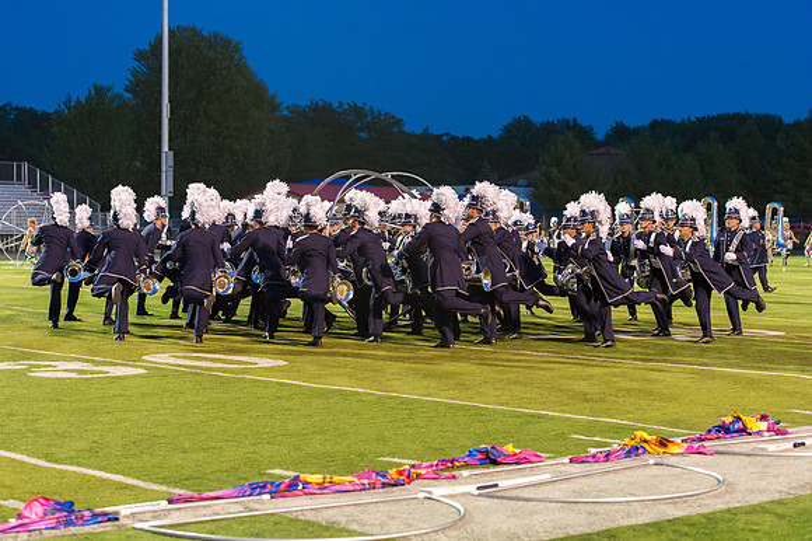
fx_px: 1654
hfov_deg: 27.6
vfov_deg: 18.6
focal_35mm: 73
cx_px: 388
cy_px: 257
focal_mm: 70
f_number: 3.5
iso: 6400
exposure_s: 1/320
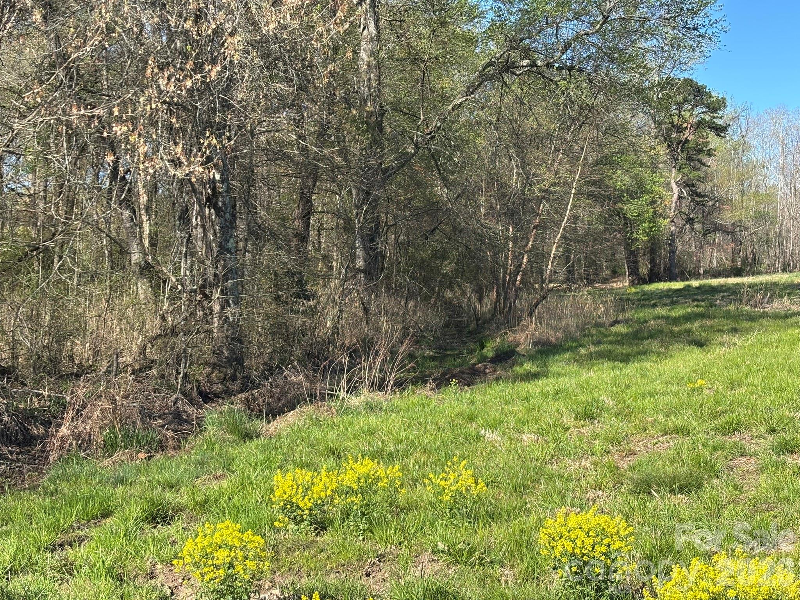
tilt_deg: -1.3
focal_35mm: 52
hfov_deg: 36.8
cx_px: 400
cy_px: 300
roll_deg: +1.3
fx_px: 1202
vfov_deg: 28.0
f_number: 1.6
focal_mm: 5.96
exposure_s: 1/1027
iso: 32
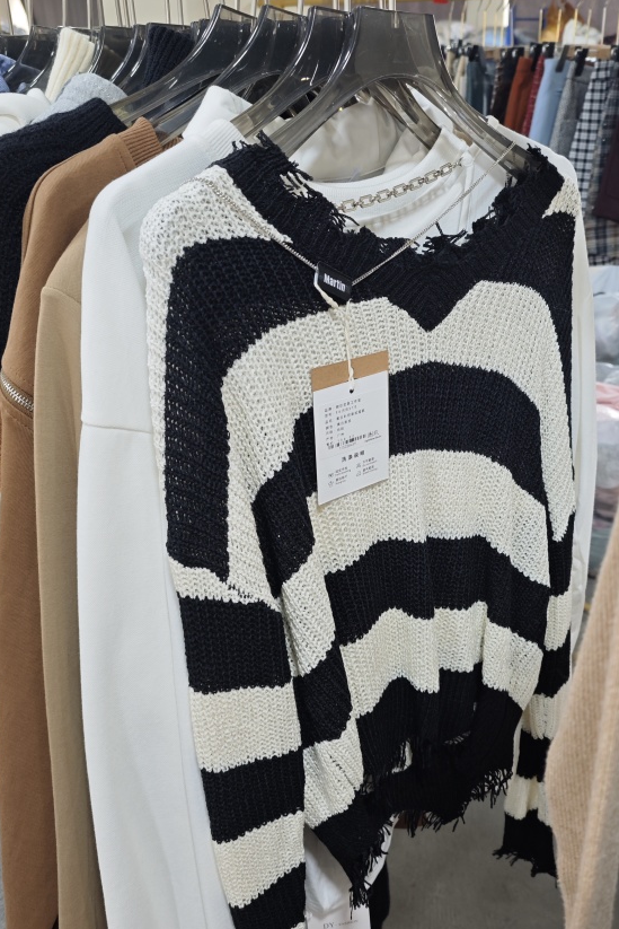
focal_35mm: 31
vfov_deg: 60.3
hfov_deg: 42.0
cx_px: 386
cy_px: 454
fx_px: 799
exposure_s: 1/58.3
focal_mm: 6.55
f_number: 1.6
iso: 125
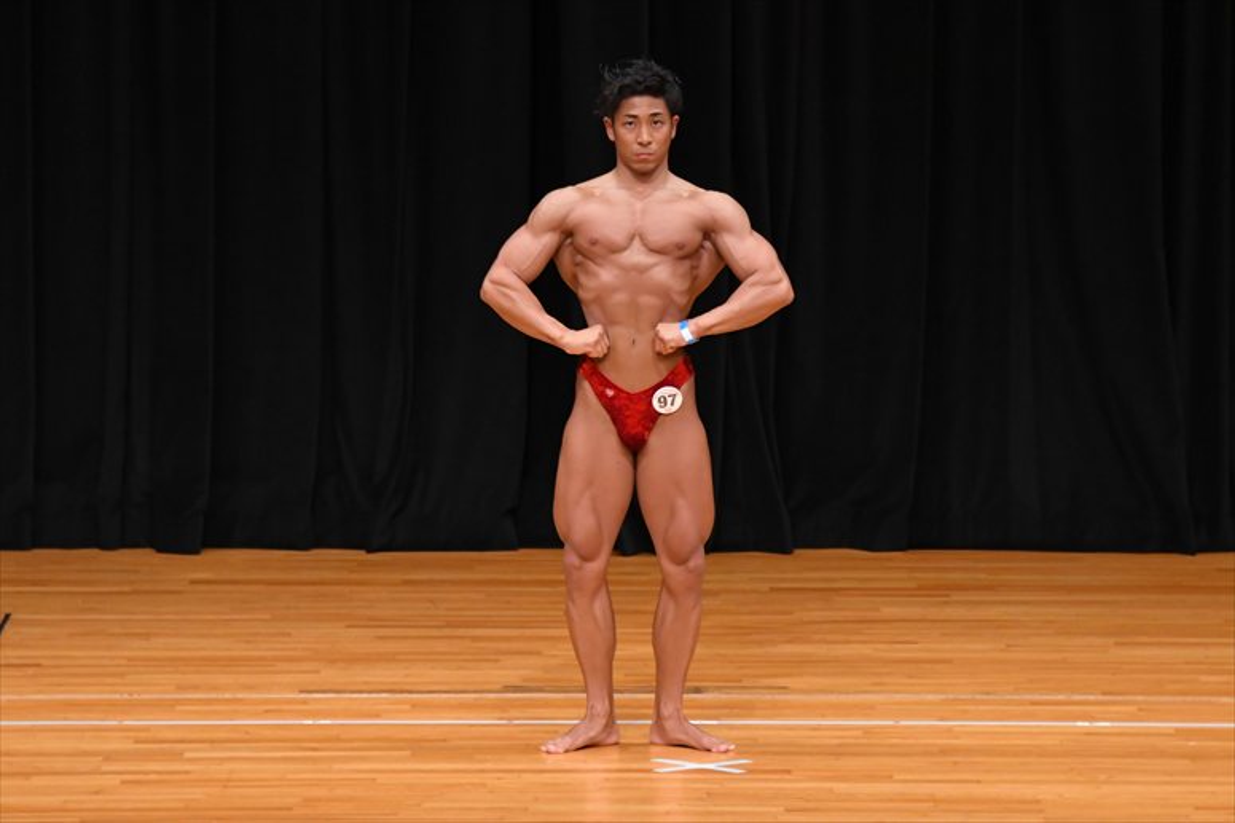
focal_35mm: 270
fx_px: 9258
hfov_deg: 7.6
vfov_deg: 5.1
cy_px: 412
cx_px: 618
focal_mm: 180
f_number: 5.6
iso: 3200
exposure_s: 1/400
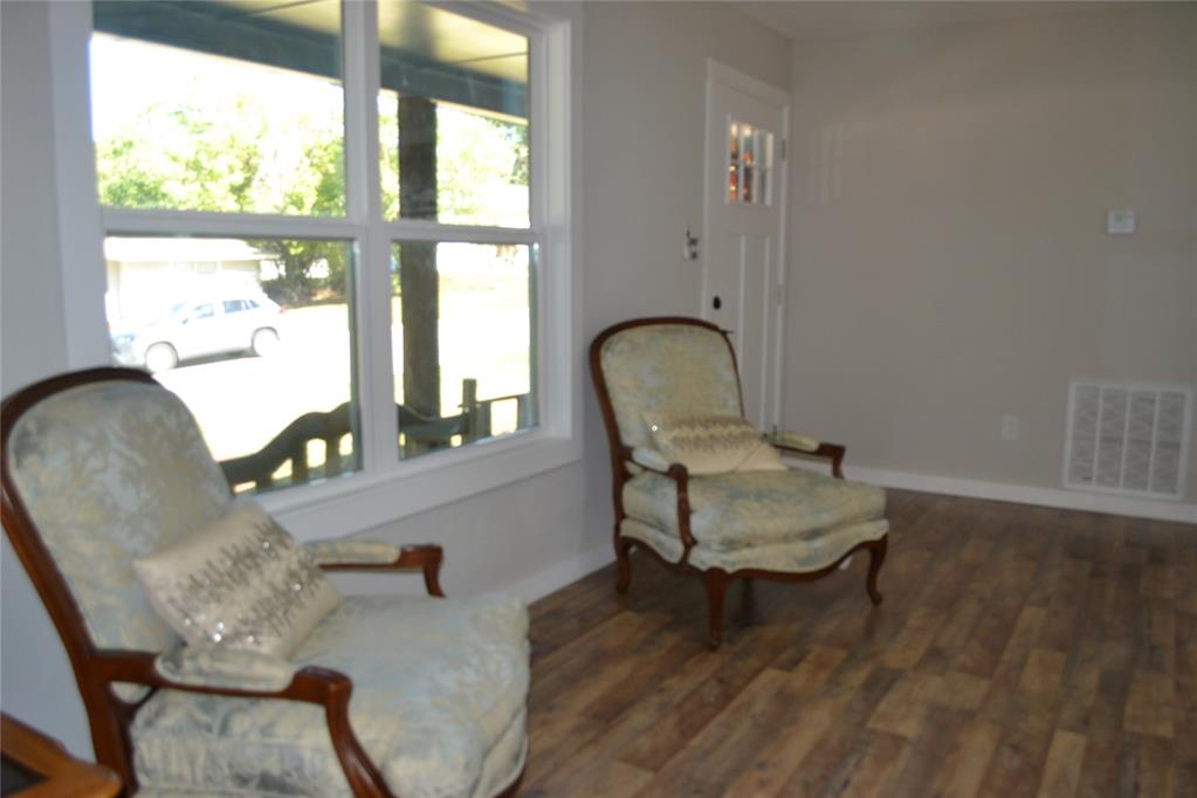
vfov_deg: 47.9
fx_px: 898
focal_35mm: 27
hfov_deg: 67.4
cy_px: 399
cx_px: 598
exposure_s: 1/100
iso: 400
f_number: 4
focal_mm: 18
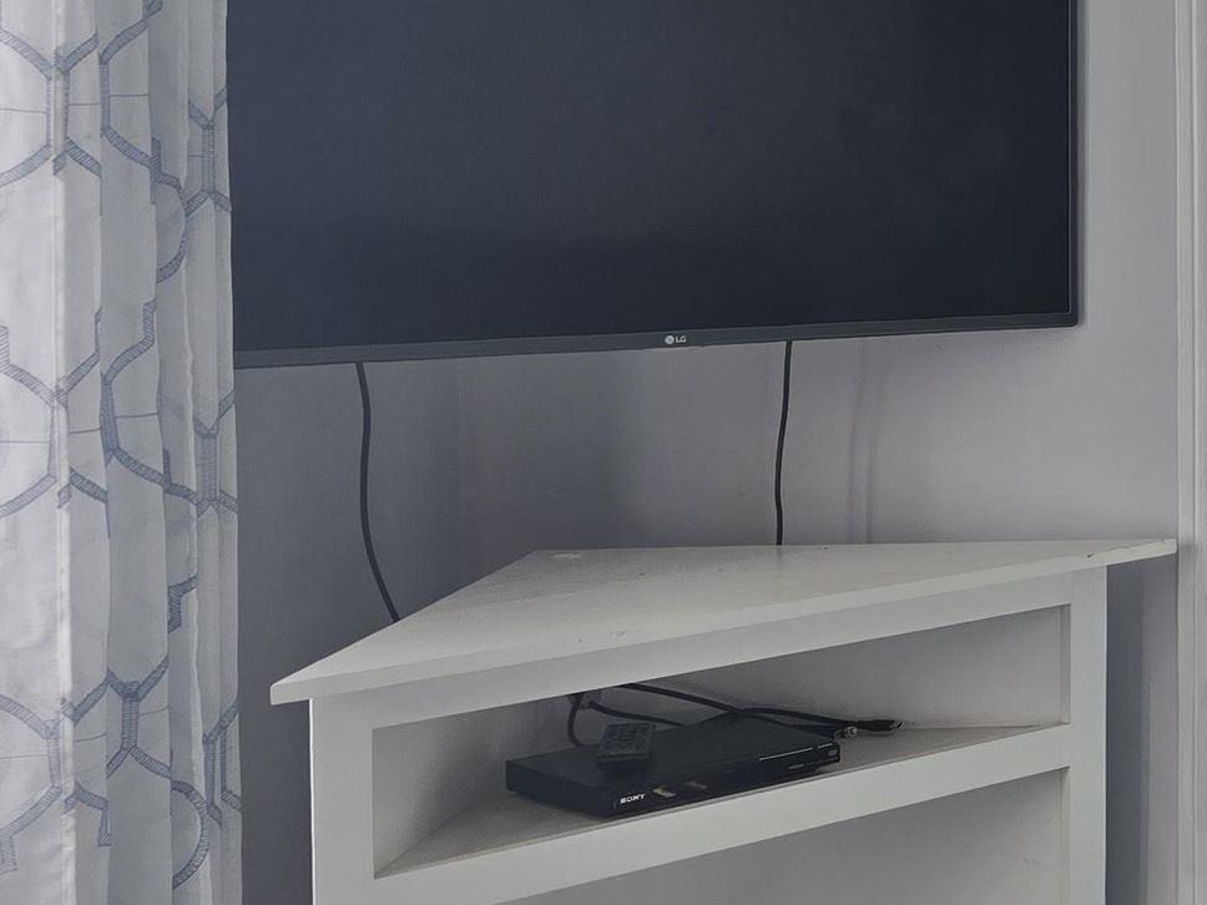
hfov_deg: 21.8
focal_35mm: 73
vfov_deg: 20.1
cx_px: 1854
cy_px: 273
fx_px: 2545
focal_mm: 6.3
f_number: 1.7
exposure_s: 1/180
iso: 50
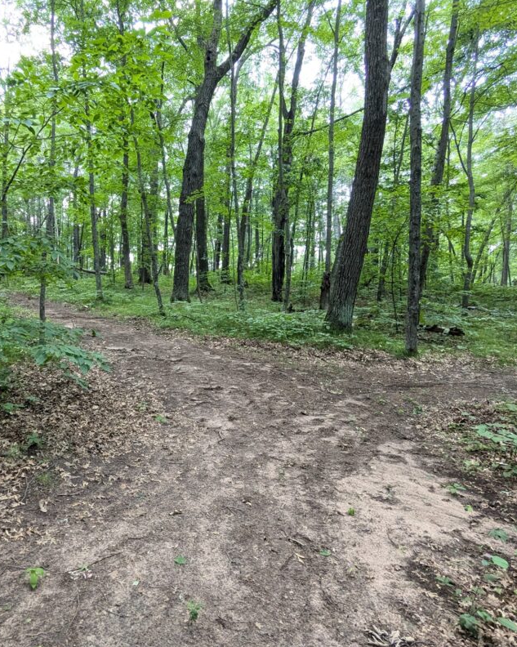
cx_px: 190
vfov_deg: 77.7
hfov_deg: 64.4
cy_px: 323
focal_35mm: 21
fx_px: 402
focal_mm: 2.35
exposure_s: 1/170
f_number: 2.2
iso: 467
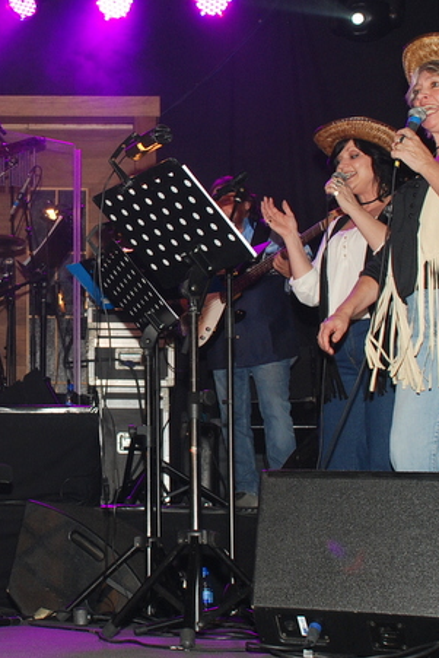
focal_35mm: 67
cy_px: 309
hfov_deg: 19.9
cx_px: 26
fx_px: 1225
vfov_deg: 30.1
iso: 320
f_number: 5.6
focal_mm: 28
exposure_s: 1/60
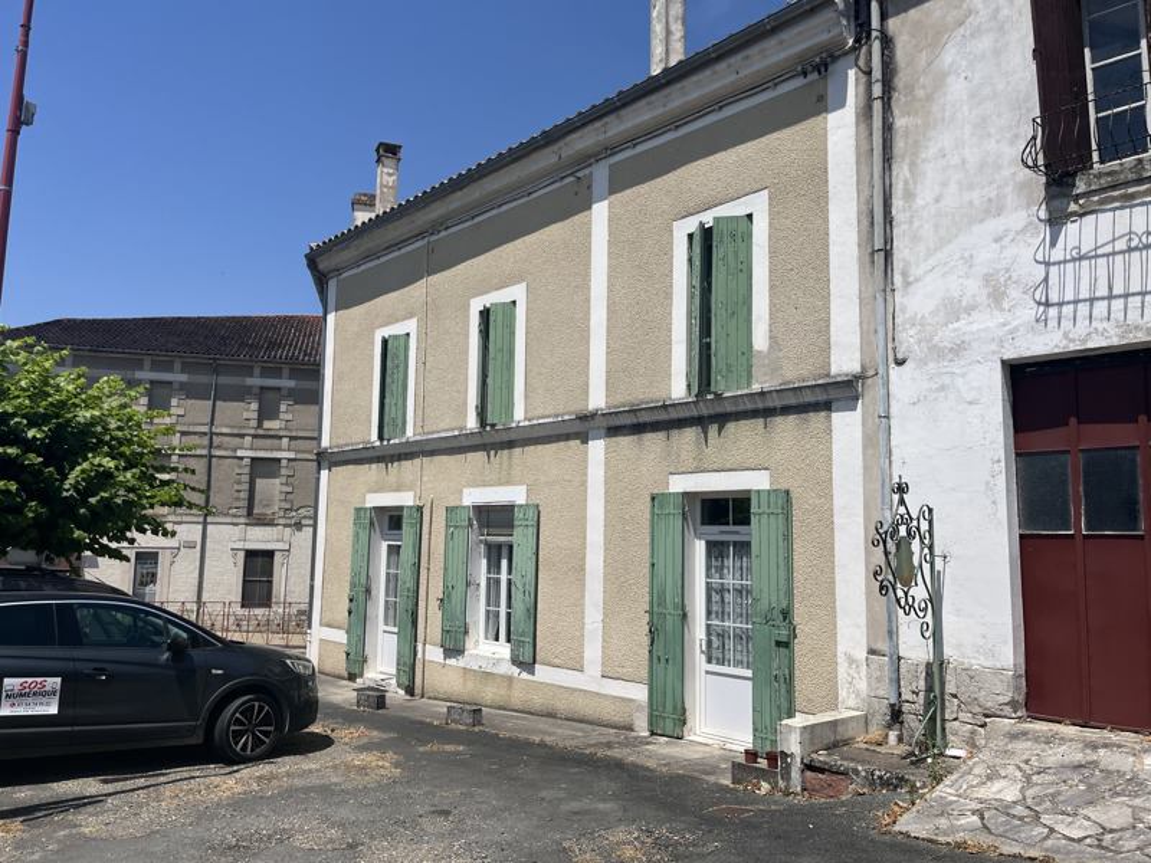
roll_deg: -1.4
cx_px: 576
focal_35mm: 26
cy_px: 432
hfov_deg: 67.3
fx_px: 865
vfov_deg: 53.1
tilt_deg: +7.0
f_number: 1.6
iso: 50
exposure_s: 1/6897
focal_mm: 5.1
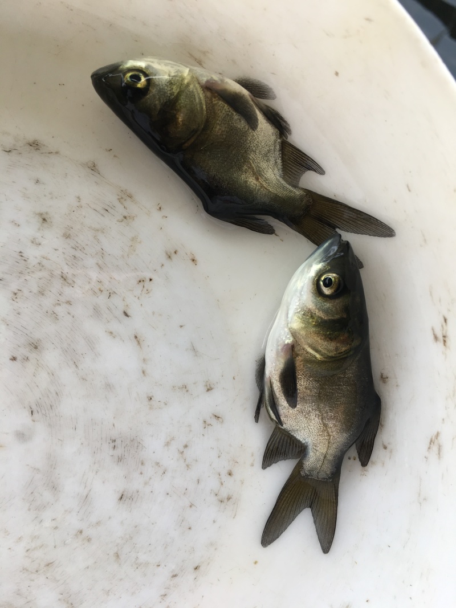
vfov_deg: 61.7
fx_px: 509
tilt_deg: -83.2
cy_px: 304
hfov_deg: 48.2
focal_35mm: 29
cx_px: 228
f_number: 2.2
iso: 25
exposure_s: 1/239
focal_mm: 4.15
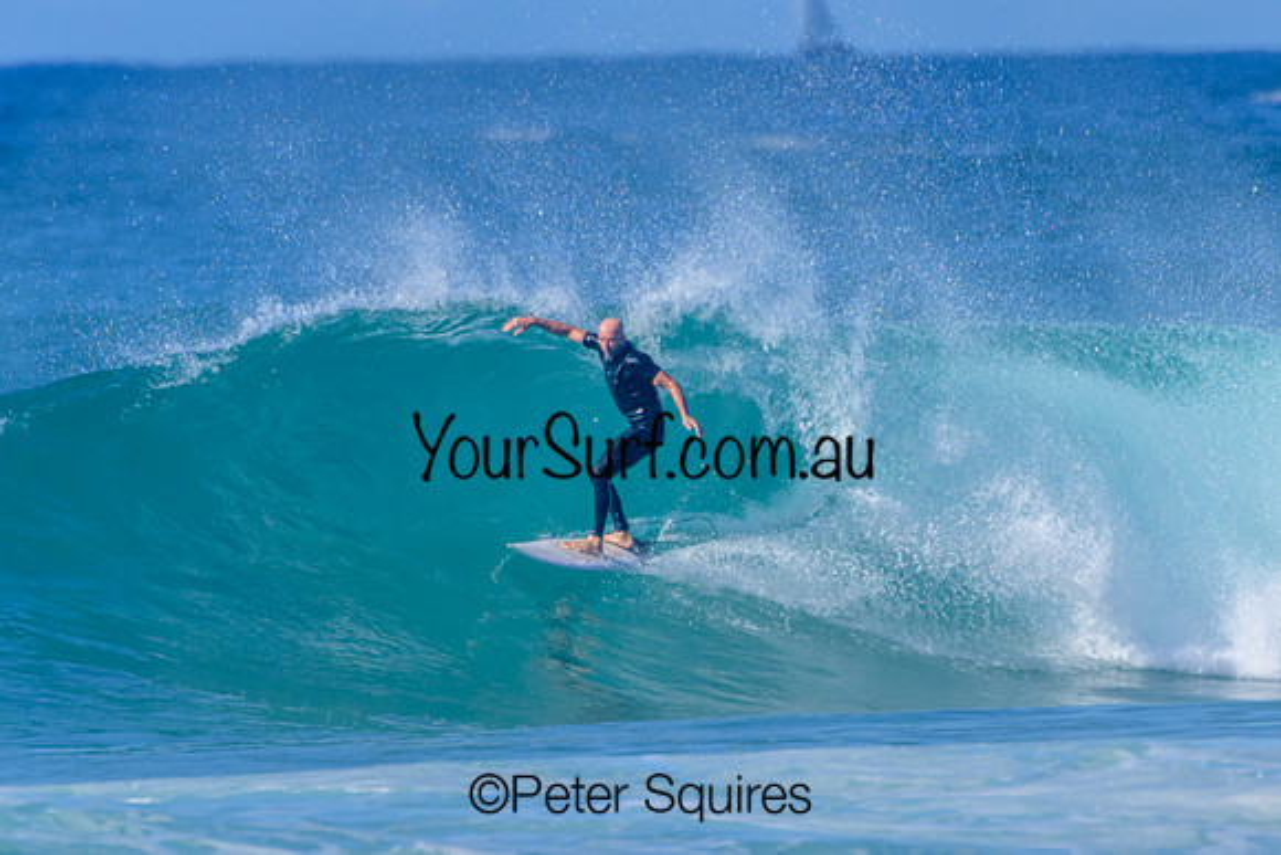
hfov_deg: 2.1
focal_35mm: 1000
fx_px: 35590
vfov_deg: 1.4
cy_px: 428
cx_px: 640
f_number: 11
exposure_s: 1/2000
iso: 900
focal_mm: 1000
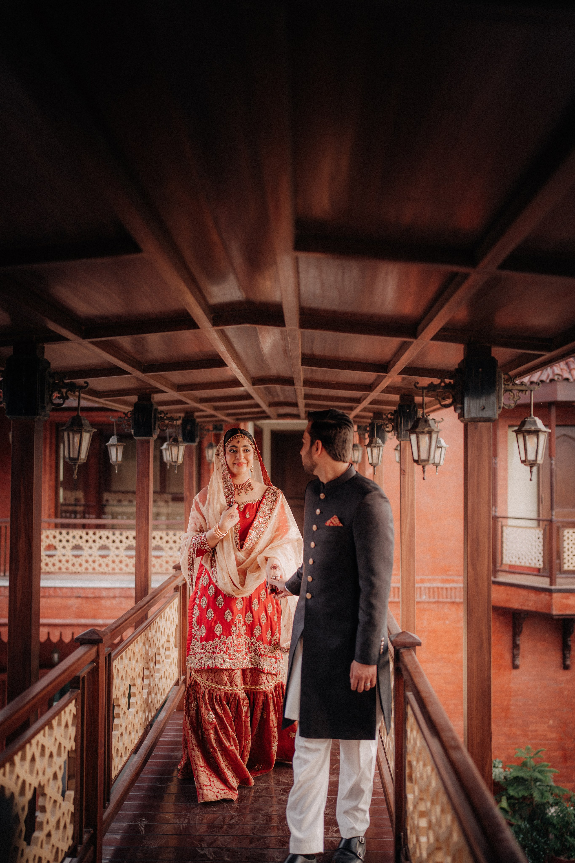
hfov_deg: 37.9
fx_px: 838
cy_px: 432
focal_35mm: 35
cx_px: 288
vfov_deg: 54.4
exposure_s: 1/160
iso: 125
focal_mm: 35
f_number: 1.4
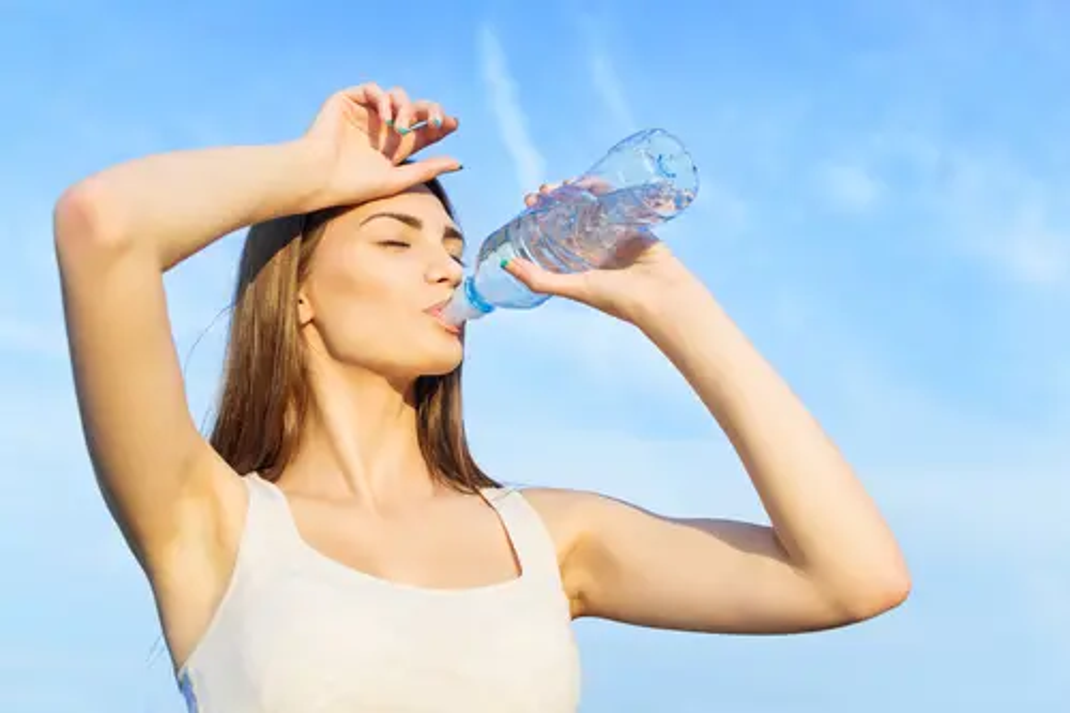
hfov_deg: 37.9
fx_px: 1560
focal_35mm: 52
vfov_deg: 25.7
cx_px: 535
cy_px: 356
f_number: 2.8
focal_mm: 35
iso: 100
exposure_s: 1/800
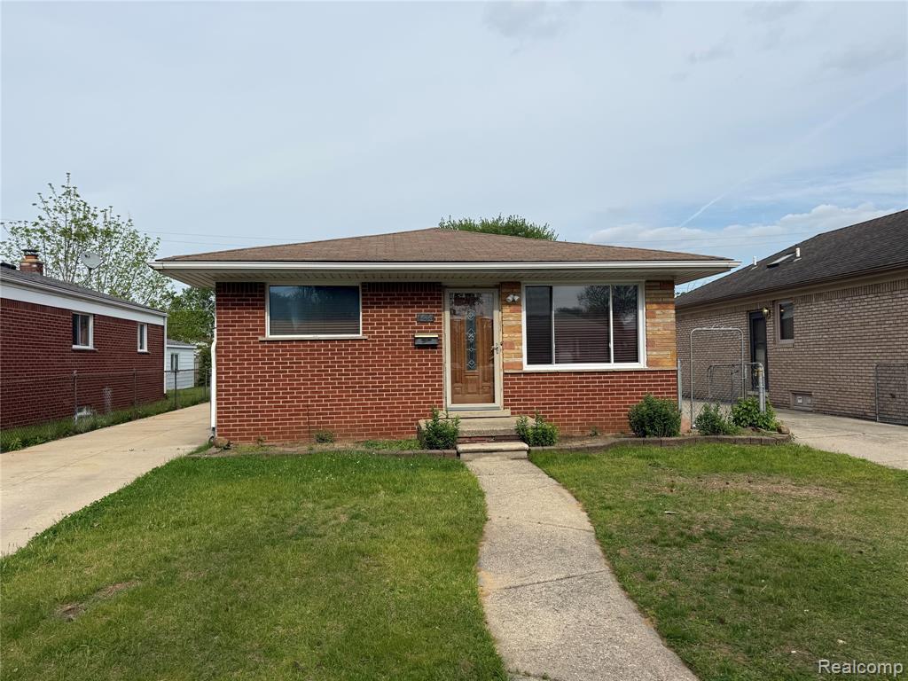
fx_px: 630
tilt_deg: +2.3
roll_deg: +1.2
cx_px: 454
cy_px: 340
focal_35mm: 24
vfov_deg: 56.8
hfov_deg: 71.6
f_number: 1.78
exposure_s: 1/5319
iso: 80
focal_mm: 6.76
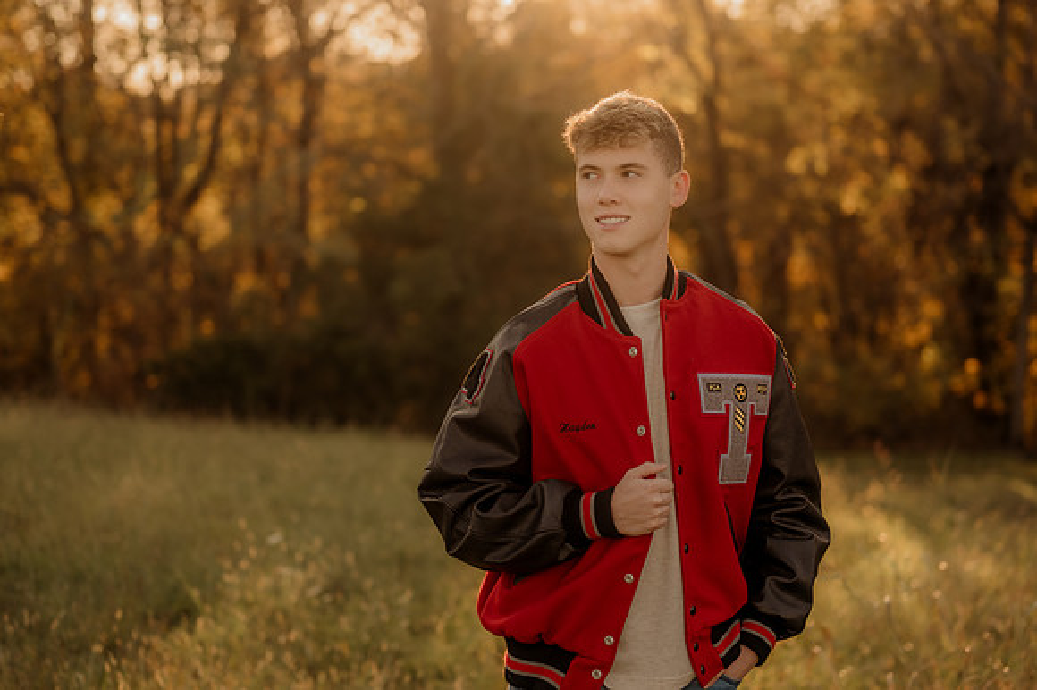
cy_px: 345
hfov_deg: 27.0
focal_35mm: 75
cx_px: 518
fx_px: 2159
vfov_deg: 18.2
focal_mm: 50
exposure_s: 1/1000
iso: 250
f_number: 1.8
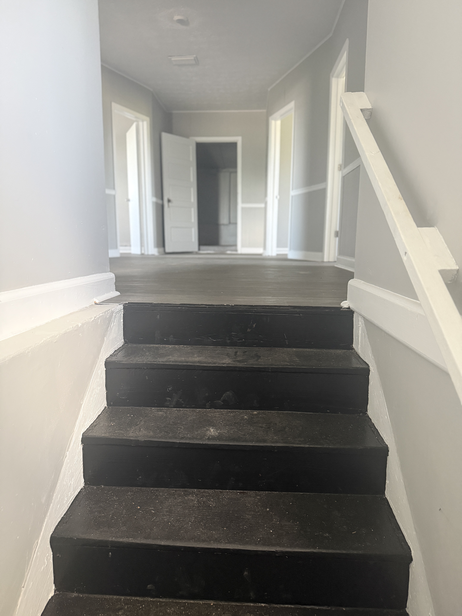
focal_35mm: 24
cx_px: 231
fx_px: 427
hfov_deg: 56.8
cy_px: 308
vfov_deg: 71.6
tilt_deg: -9.9
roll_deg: -0.4
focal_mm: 6.76
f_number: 1.78
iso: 500
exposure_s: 1/60
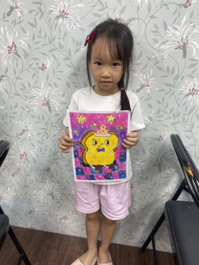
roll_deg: -4.5
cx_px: 100
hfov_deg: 53.1
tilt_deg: -23.1
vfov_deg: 67.3
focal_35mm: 26
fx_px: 199
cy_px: 132
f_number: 1.8
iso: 50
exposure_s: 1/100
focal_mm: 4.25
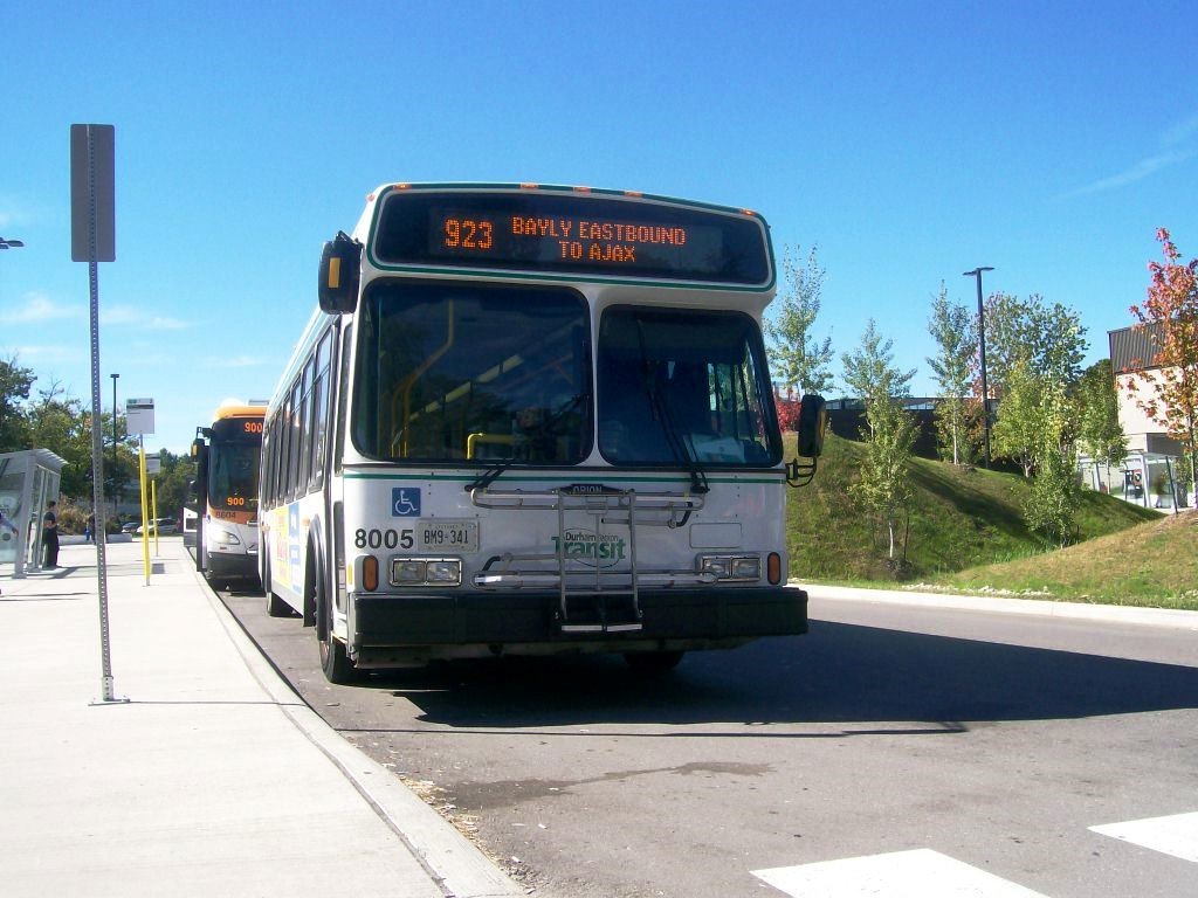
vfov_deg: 39.7
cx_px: 599
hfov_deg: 51.4
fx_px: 1246
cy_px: 449
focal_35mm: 36
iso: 80
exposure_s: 1/347
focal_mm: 6
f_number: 4.8
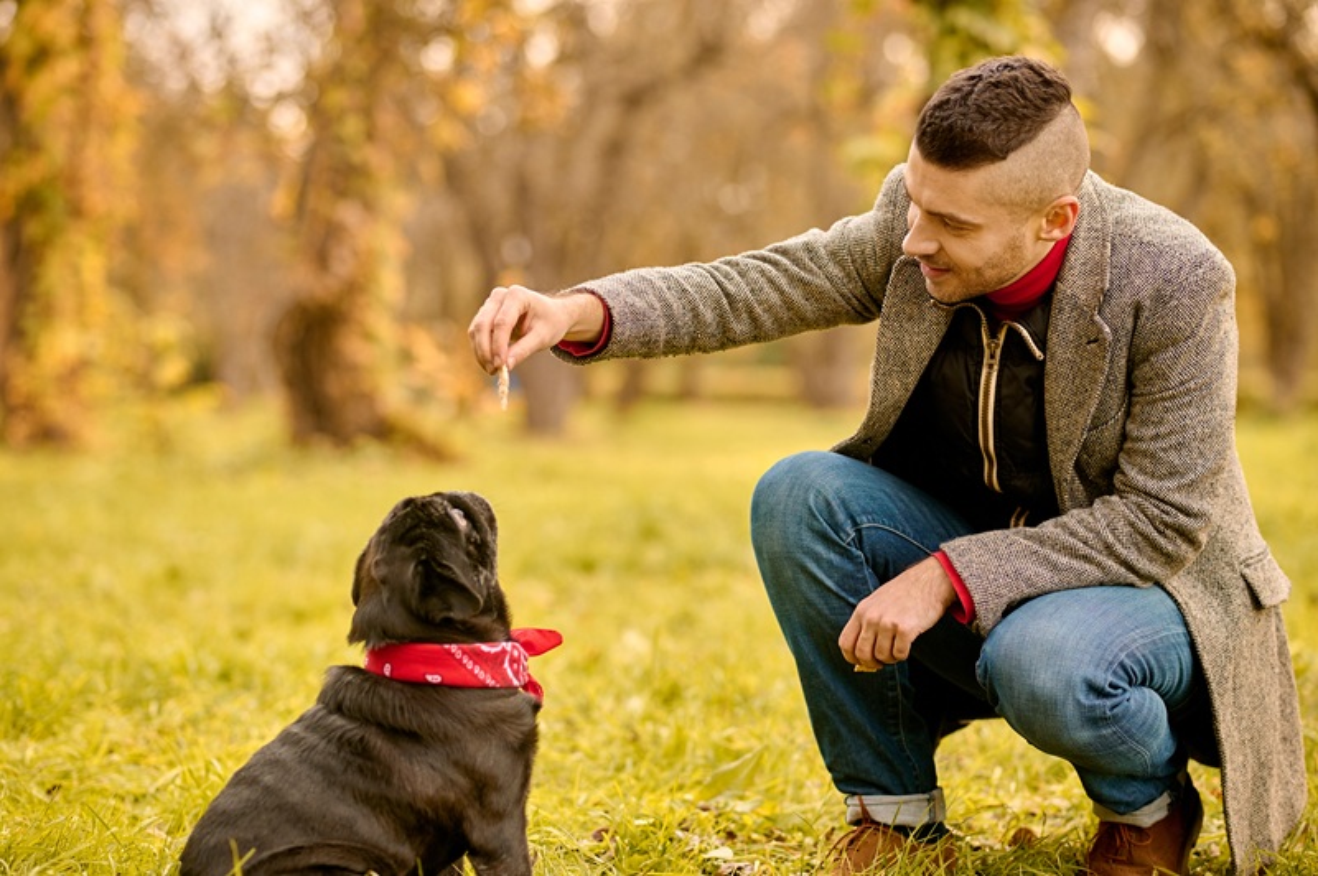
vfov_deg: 16.0
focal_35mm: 85
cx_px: 659
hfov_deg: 23.9
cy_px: 438
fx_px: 3109
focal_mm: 85
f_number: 2.5
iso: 320
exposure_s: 1/1000
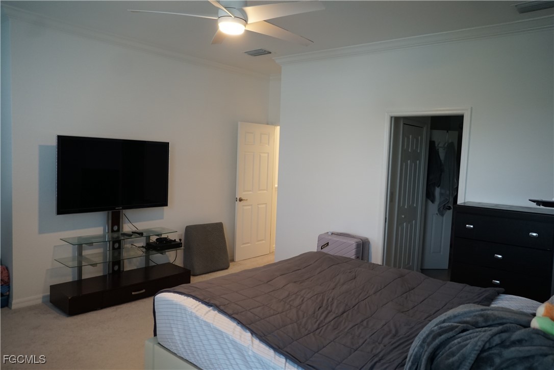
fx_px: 415
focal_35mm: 27
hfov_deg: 67.4
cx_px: 277
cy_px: 185
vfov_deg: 47.9
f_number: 3.5
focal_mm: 18
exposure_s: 1/160
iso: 2500
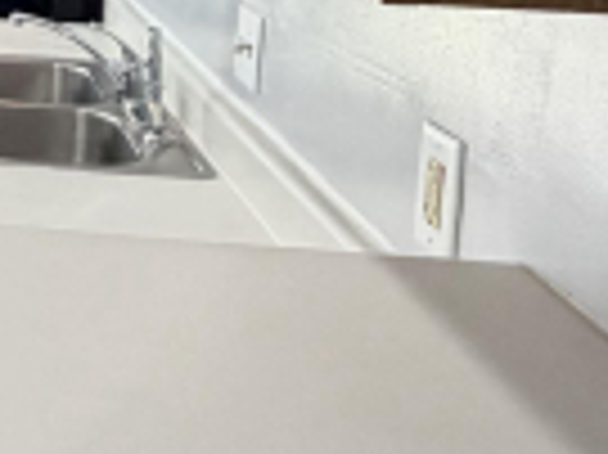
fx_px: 1211
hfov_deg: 23.8
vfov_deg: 20.0
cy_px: -81
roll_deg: +0.7
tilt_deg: -6.1
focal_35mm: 69
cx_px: -241
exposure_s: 1/120
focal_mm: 2.22
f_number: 2.2
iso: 320
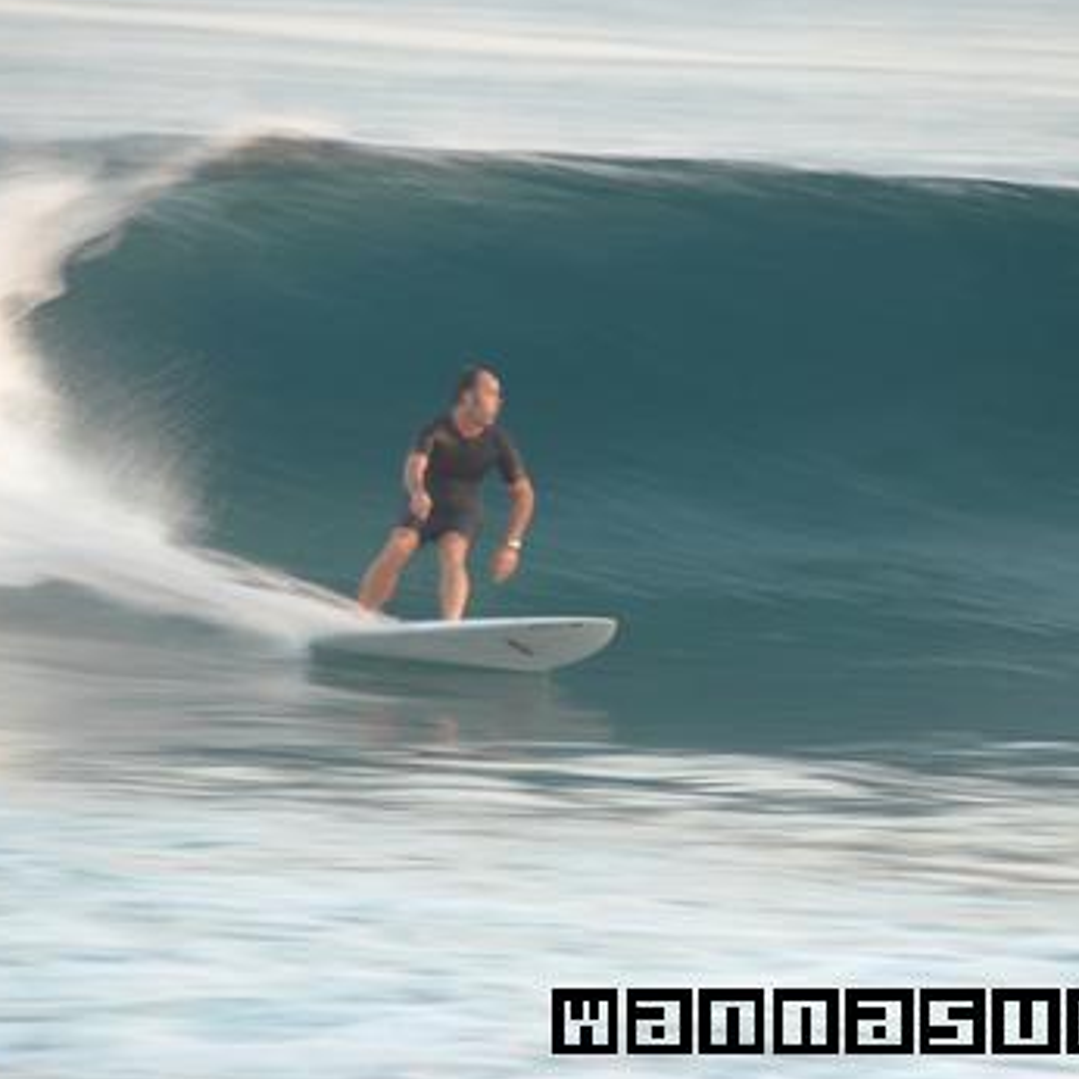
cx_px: 666
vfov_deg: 2.9
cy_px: 522
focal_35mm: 607
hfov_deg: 2.9
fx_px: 21406
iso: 100
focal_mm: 300
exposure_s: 1/25
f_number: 5.6
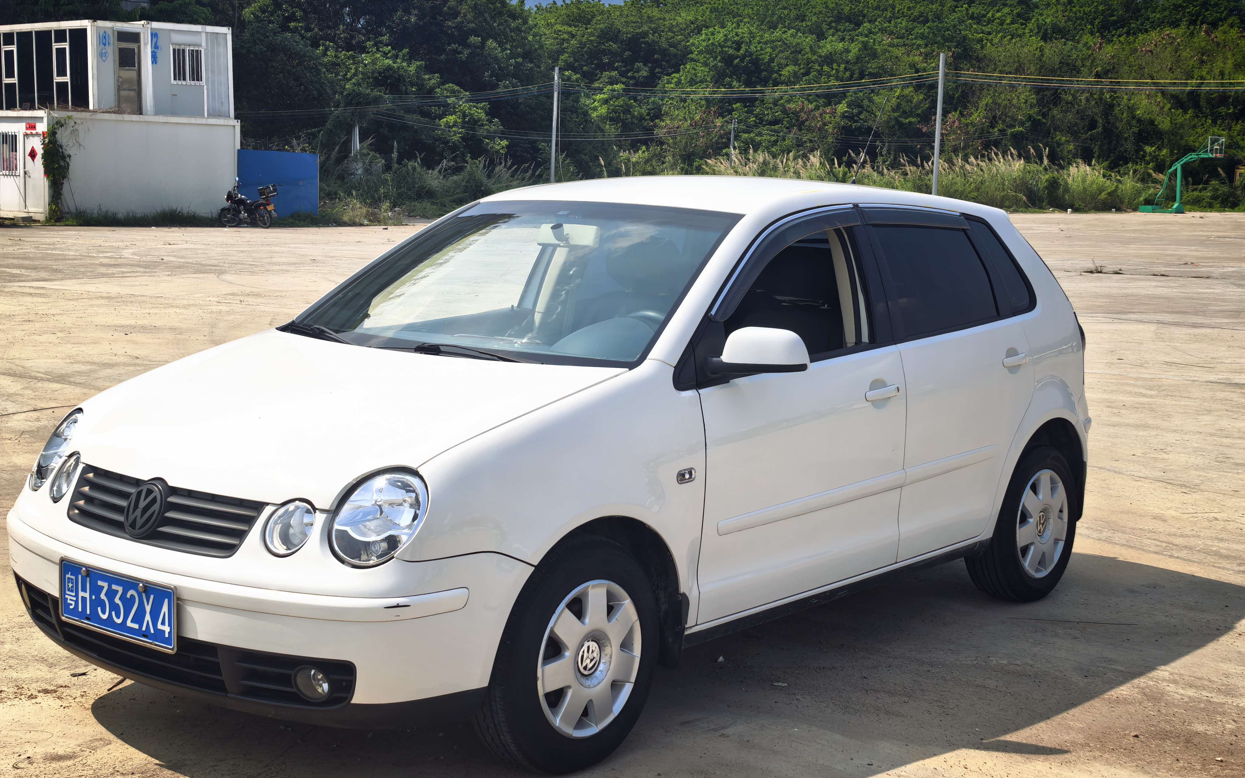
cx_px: 624
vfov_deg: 25.3
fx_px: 1730
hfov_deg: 39.6
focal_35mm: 51
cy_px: 361
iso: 50
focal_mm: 5.75
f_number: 2
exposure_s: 1/7143
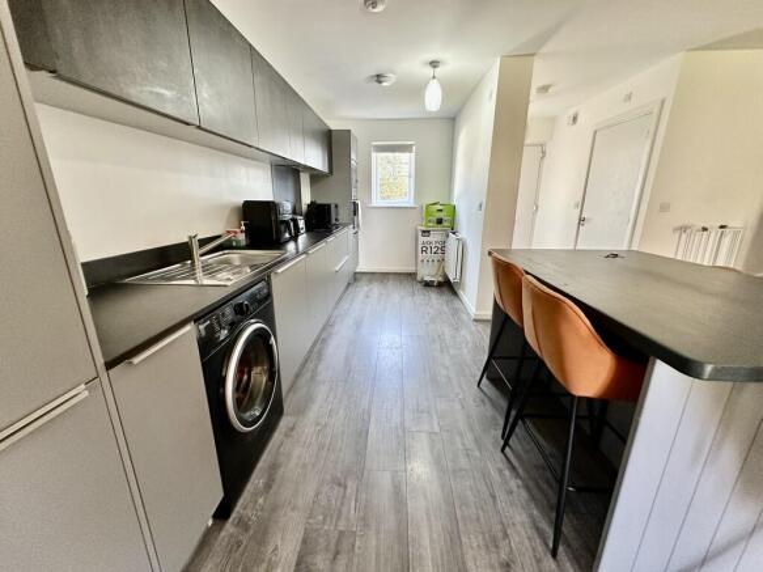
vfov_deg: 85.7
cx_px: 382
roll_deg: +0.1
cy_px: 286
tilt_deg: -16.2
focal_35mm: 14
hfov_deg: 102.1
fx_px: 309
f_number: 2.2
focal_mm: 2.22
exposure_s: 1/60
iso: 320
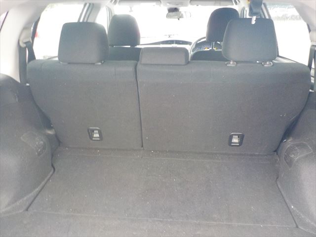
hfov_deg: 60.0
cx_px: 158
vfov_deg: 46.8
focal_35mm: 30
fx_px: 274
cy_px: 118
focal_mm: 4.1
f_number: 3.3
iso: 400
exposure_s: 1/20
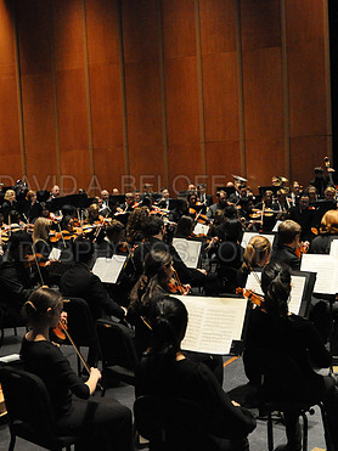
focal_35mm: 54
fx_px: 703
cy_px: 230
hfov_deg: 26.8
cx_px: 98
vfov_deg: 35.6
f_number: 2.8
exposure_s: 1/320
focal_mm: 24
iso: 3200
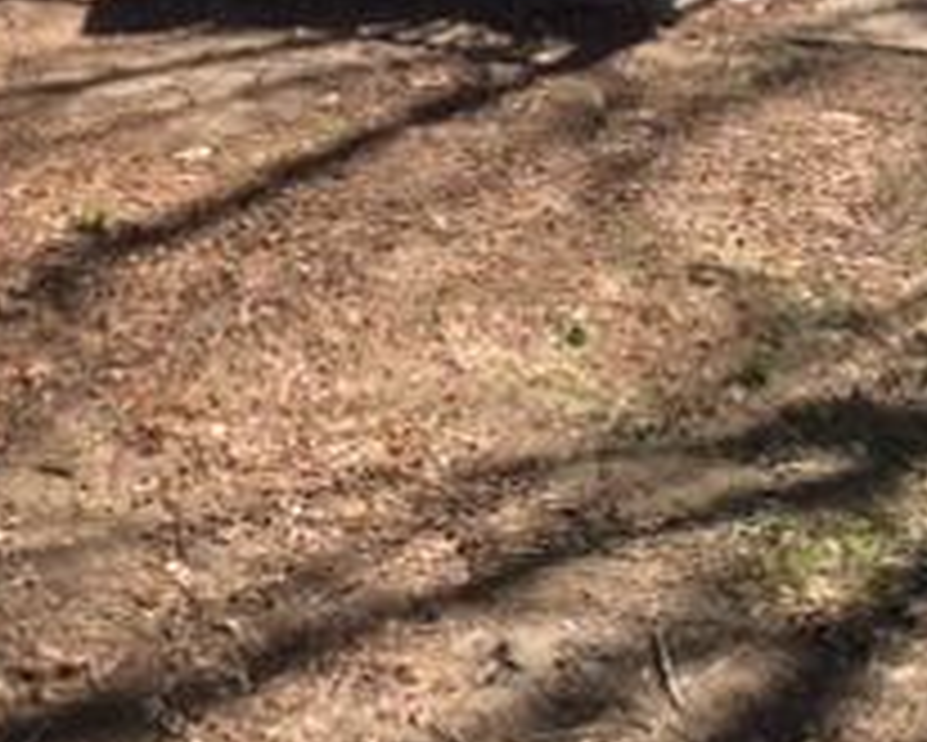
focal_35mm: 97
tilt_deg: -7.9
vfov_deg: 15.3
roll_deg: +0.0
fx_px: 2663
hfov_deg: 19.0
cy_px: -175
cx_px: -63
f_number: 2.4
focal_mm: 3.3
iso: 32
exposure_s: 1/608
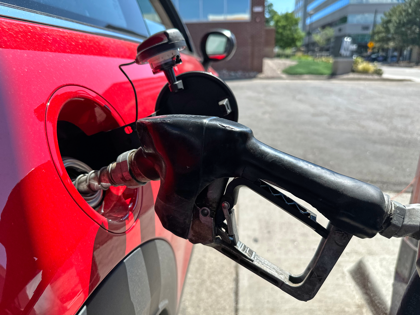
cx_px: 210
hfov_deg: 71.6
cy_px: 158
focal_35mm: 24
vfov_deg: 56.8
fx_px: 291
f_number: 1.8
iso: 80
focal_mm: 6.9
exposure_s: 1/2591
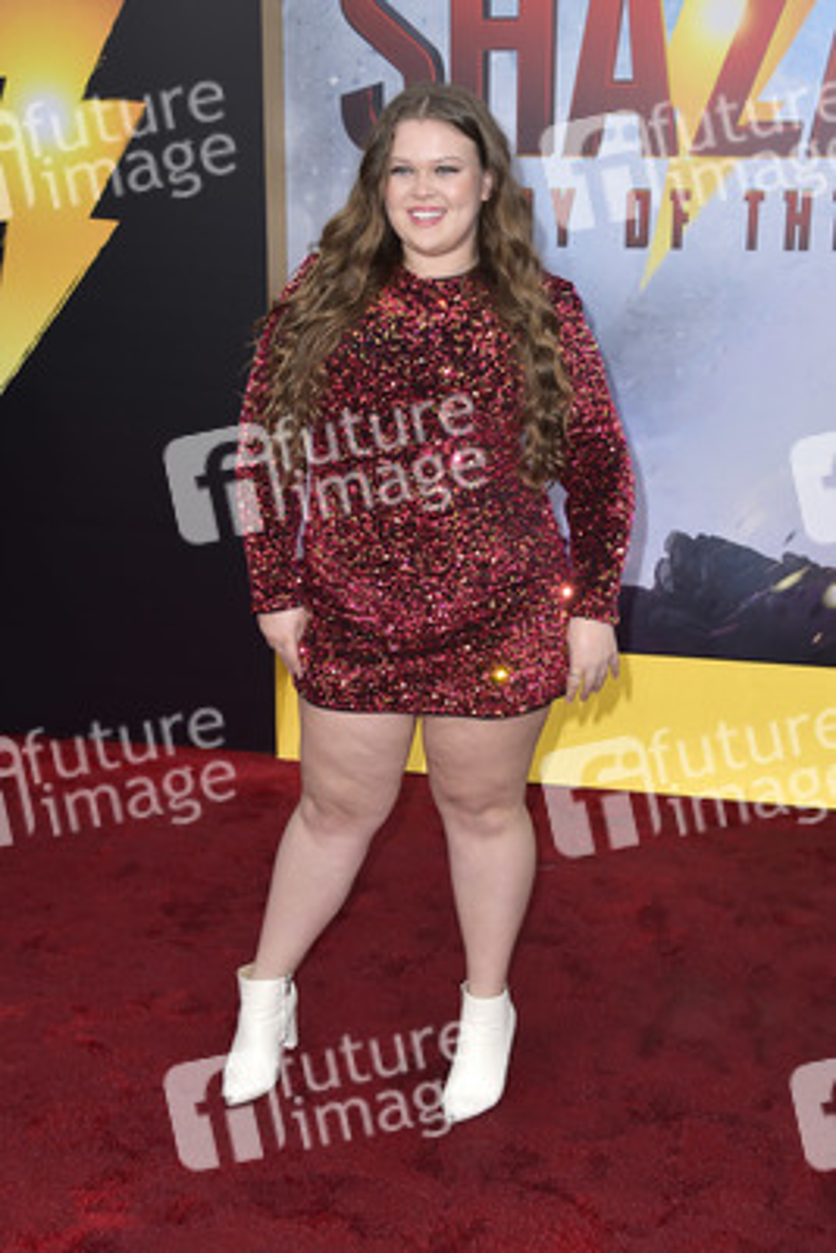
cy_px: 626
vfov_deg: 44.5
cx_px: 418
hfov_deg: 30.5
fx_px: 1531
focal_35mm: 44
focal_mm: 44
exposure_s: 1/250
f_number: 6.3
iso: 320
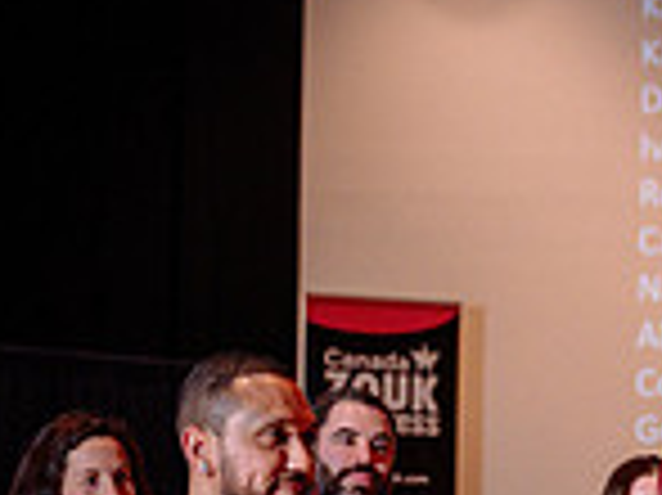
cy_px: 690
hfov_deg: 11.0
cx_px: 1108
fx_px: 3248
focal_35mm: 170
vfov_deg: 8.6
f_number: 3.2
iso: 1600
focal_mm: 39
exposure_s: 1/160
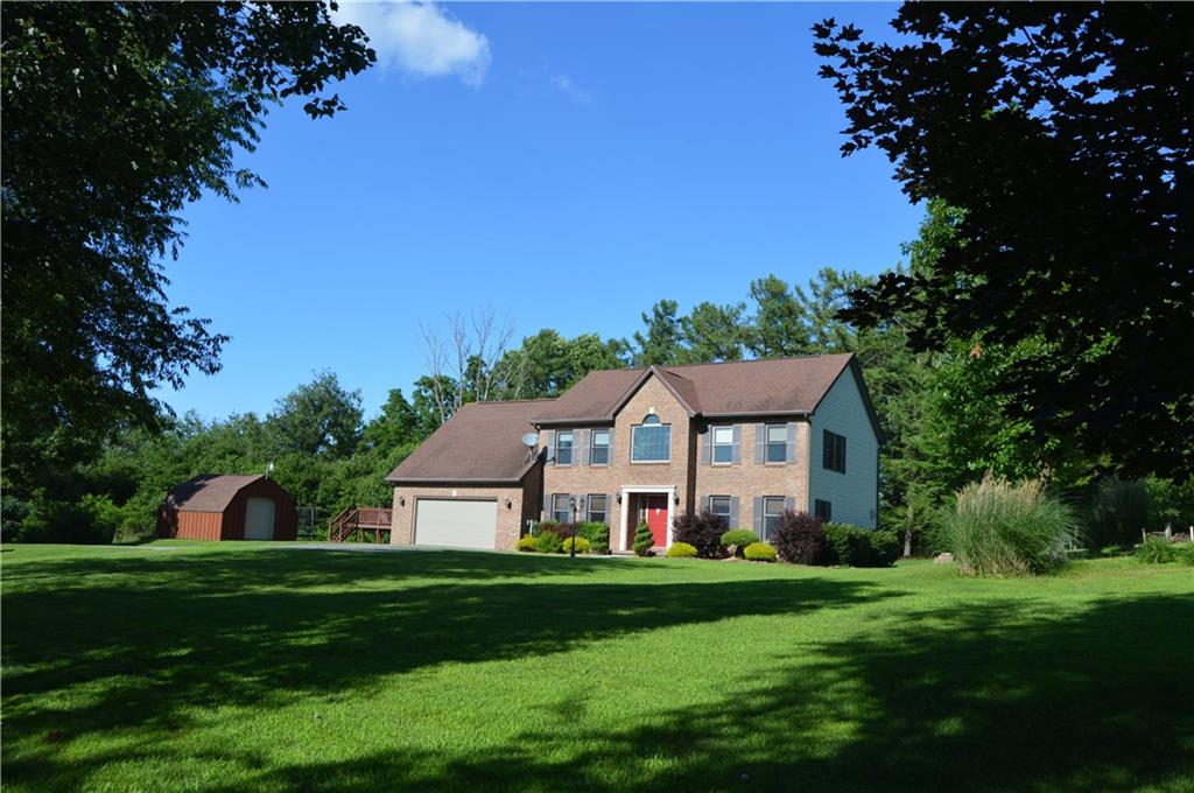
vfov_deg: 47.8
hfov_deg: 67.4
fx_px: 894
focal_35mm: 27
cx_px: 597
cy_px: 396
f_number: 8
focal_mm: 18
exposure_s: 1/250
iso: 100
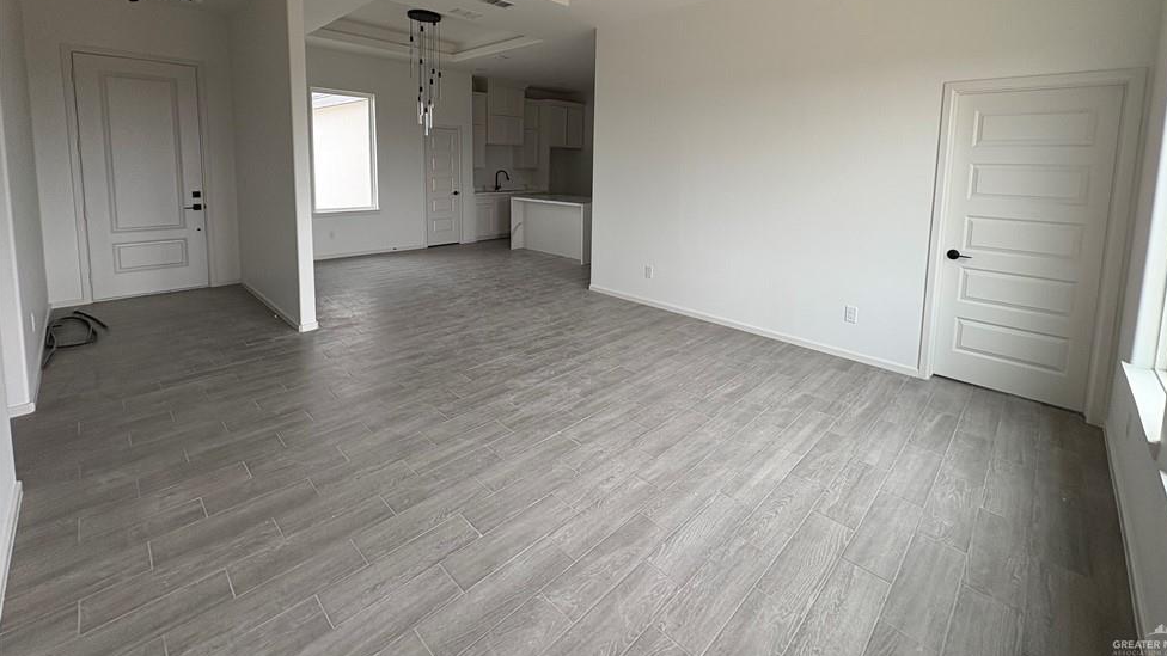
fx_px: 495
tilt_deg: -5.4
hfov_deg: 99.3
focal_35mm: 16
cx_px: 610
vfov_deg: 65.1
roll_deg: -1.9
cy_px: 211
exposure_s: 1/99
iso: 80
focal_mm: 2.22
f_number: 2.2
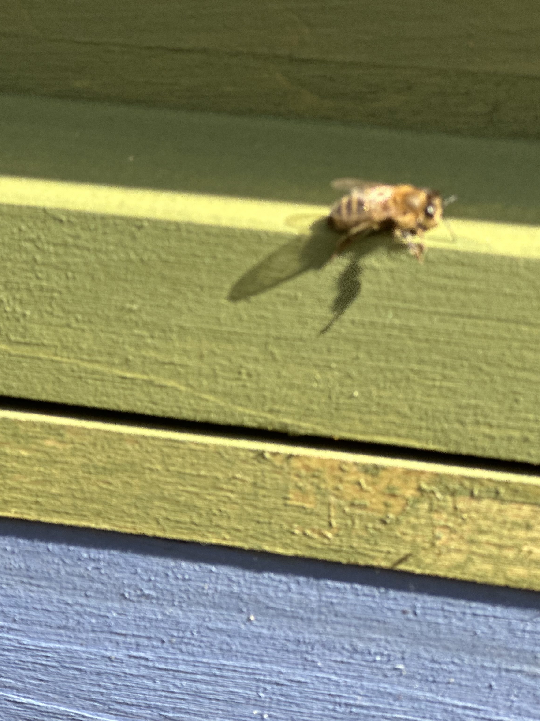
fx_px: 2101
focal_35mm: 101
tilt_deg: -14.4
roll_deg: -2.3
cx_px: 233
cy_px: 306
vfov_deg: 19.4
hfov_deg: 14.6
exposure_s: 1/121
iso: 25
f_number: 2.8
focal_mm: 9
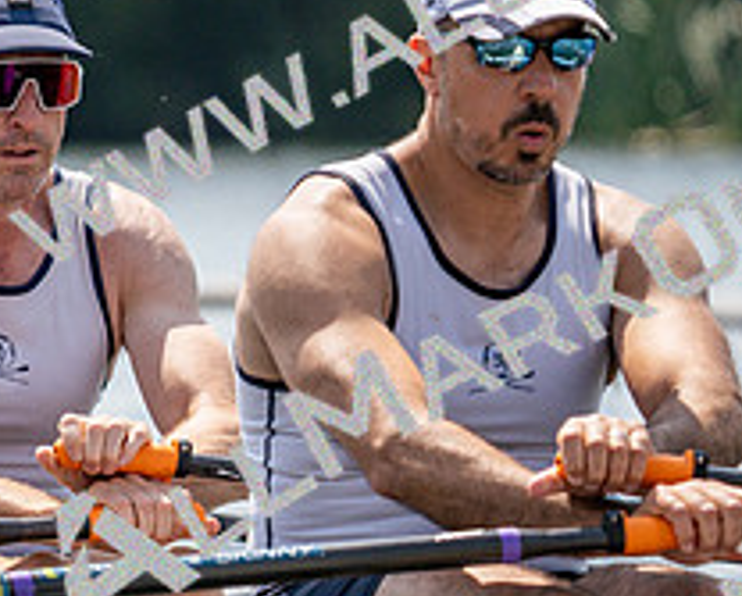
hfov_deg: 2.3
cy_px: 323
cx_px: -250
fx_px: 18451
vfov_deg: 1.8
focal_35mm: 839
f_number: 6.3
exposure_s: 1/1600
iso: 250
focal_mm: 321
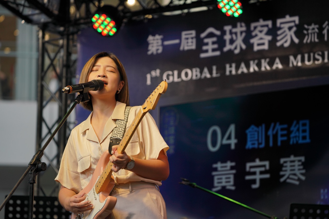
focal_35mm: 194
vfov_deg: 7.1
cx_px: 164
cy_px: 110
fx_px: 1773
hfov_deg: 10.6
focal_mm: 194
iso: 800
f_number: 5.6
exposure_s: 1/1600
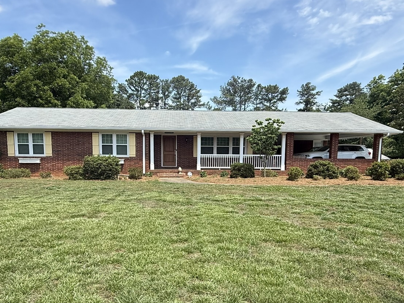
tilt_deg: -6.0
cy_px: 191
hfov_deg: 67.3
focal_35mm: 26
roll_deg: -0.6
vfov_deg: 52.4
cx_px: 193
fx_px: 303
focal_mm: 2.22
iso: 50
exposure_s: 1/901
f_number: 2.2
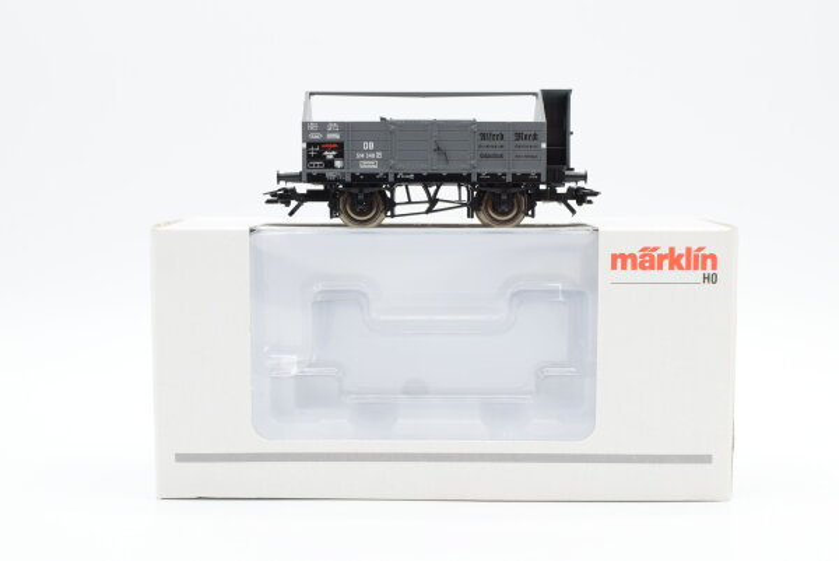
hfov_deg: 37.8
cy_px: 280
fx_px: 1224
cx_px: 420
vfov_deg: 25.8
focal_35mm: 52
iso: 320
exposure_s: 1/125
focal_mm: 35
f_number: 8
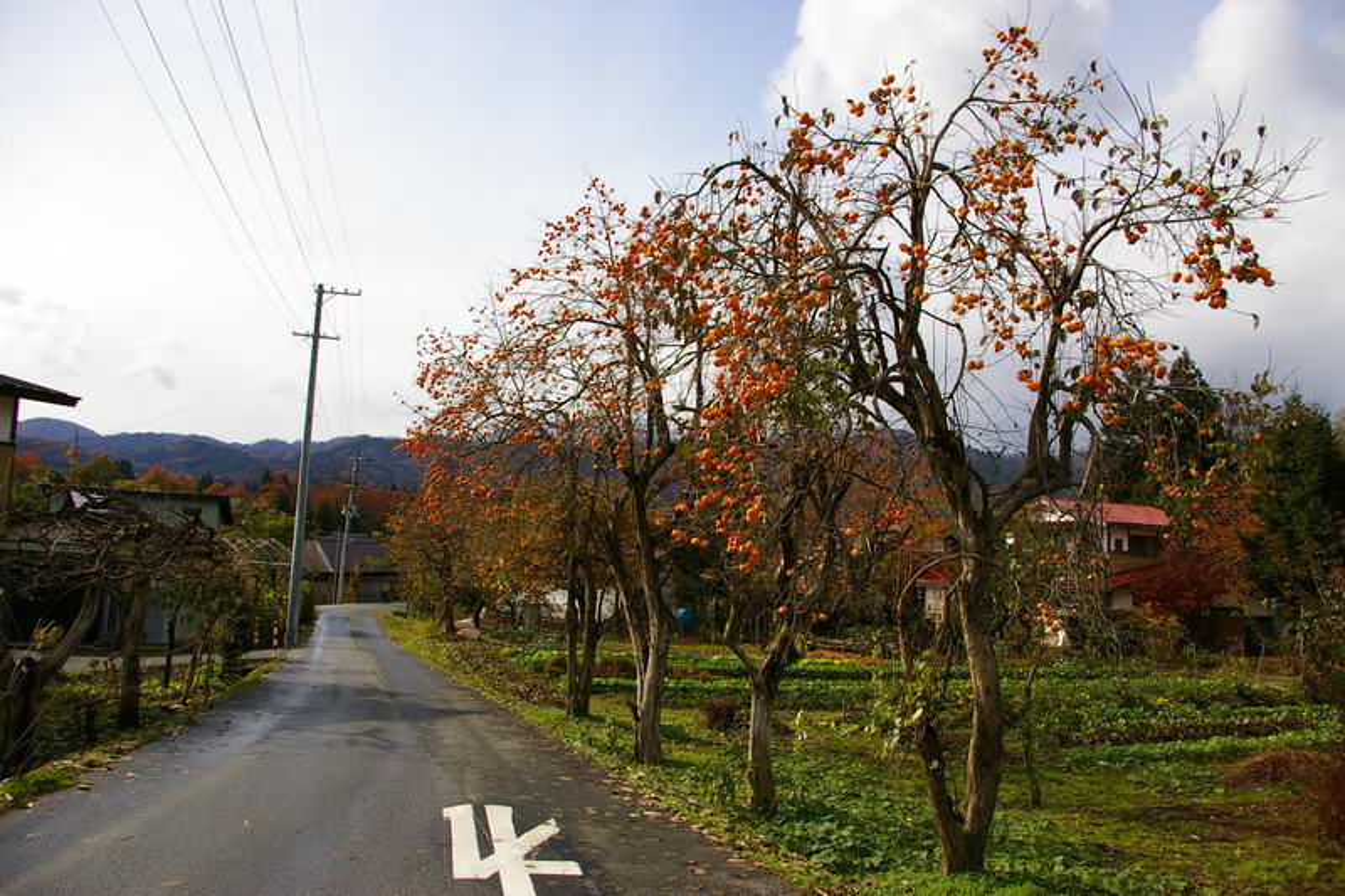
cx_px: 672
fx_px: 1008
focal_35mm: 27
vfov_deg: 47.9
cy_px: 448
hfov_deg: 67.4
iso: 200
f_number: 11
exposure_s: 1/250
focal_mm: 18
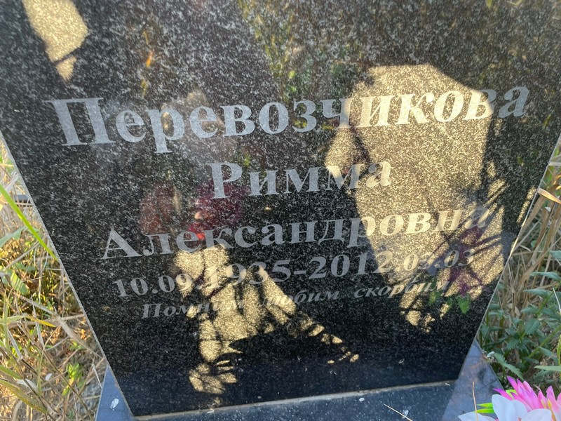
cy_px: 210
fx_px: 421
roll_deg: +1.5
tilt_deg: -36.0
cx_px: 280
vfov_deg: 53.1
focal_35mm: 26
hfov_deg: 67.3
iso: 40
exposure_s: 1/100
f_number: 1.6
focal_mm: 4.2
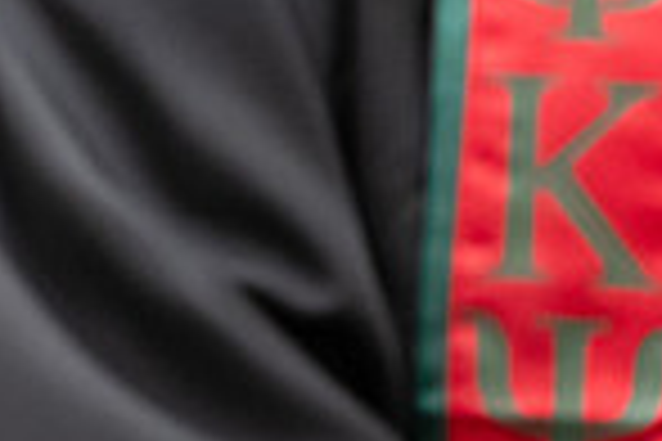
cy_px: -295
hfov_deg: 2.9
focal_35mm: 709
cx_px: -428
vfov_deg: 1.9
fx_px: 13037
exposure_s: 1/200
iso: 3200
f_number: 3.2
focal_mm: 180
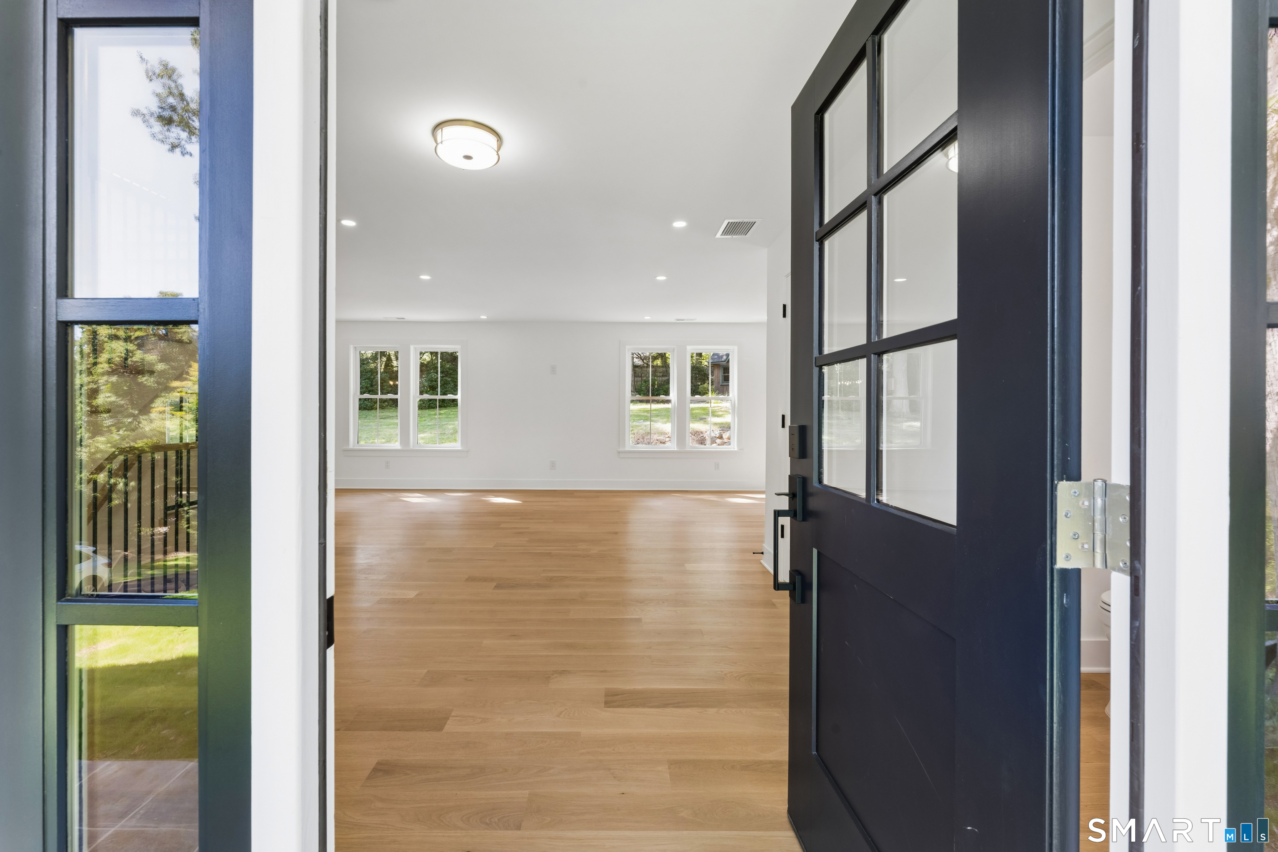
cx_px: 639
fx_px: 497
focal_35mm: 14
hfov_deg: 104.3
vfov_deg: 81.2
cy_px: 426
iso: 400
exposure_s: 1/3.33
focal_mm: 14
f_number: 13
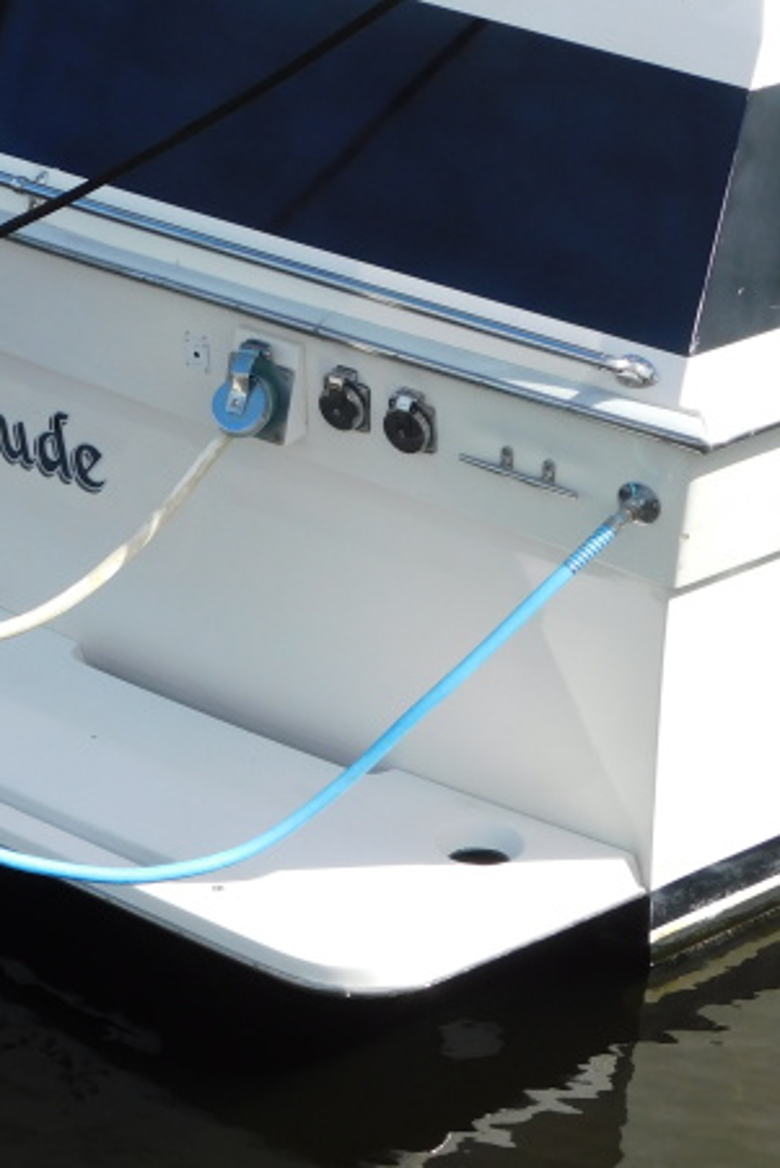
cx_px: -130
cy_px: 497
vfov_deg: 21.7
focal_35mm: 94
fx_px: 3052
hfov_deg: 14.2
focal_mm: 9
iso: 125
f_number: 3.8
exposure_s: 1/800
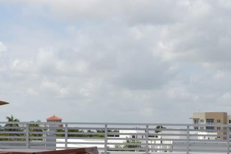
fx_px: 577
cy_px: 134
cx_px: 81
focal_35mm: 90
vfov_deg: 15.0
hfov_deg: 22.5
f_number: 9
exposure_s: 1/320
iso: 100
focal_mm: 18
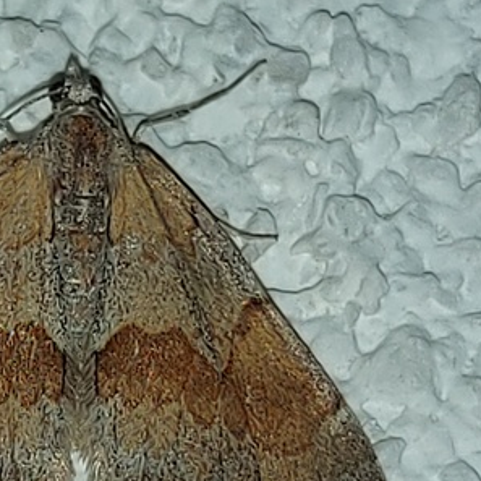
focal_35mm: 61
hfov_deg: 27.7
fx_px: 959
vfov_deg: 28.2
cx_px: 104
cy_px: 243
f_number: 1.8
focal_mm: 5.23
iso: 32
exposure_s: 1/355
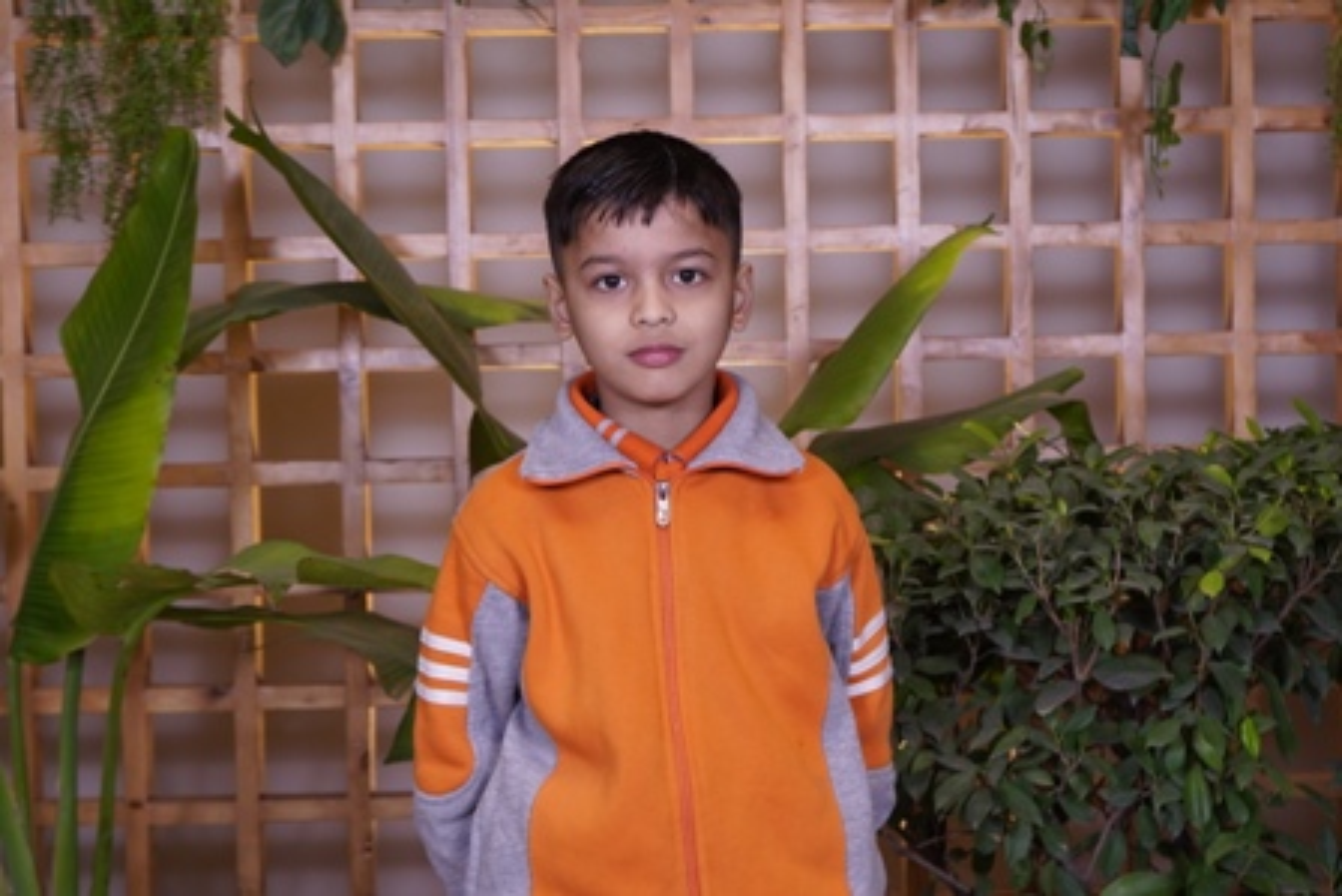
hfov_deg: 31.9
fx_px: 2349
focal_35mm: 63
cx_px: 671
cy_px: 448
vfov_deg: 21.6
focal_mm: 42
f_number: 4.5
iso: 400
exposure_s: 1/125
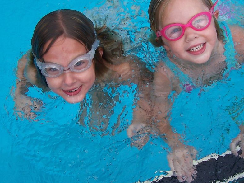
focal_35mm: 62
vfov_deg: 23.6
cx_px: 139
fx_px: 437
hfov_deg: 31.2
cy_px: 82
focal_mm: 6.3
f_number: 2.8
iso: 80
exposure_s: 1/250
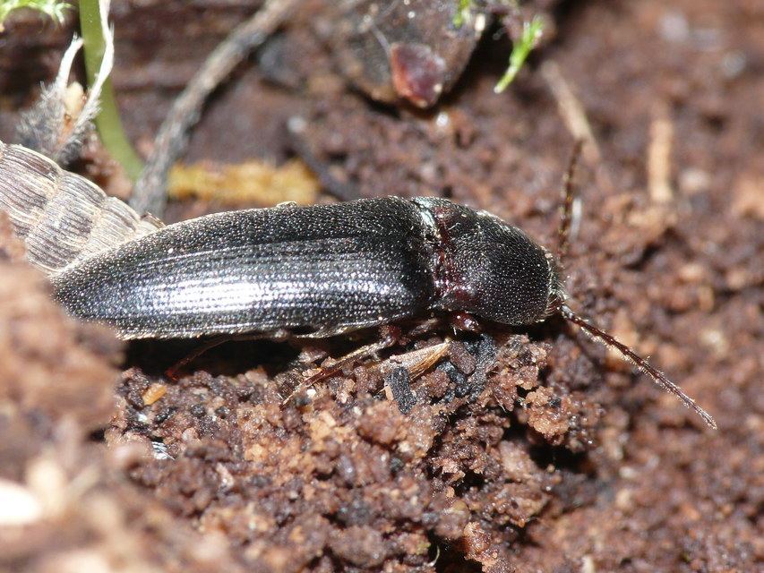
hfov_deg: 4.7
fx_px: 9271
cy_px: 286
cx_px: 382
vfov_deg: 3.5
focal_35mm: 420
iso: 200
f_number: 9
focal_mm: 88.8
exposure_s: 1/30
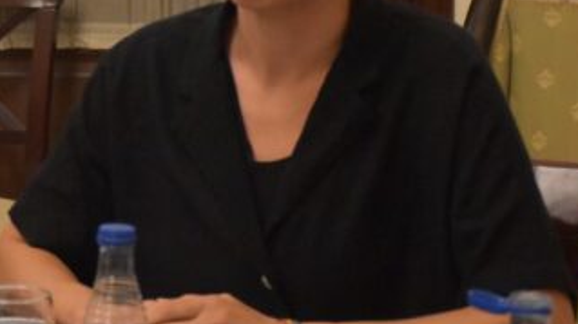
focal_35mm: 170
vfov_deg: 7.1
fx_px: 2608
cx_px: -33
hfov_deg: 12.5
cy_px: 14
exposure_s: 1/60
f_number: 4.5
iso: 3200
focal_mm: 45
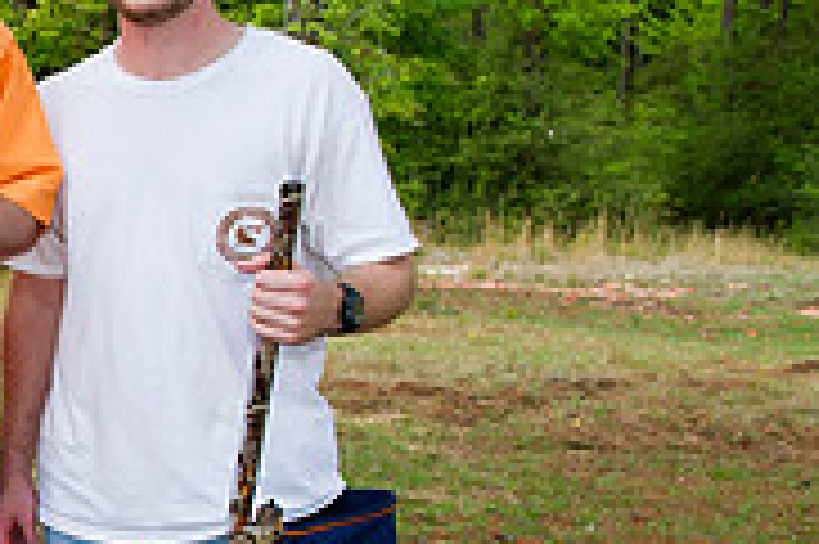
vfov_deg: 15.8
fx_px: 1955
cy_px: 396
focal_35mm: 86
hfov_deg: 19.8
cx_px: -477
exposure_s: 1/250
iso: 400
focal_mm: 27
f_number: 7.1
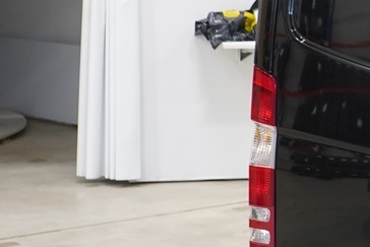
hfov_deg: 14.6
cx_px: 579
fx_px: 1326
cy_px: 55
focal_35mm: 129
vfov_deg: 10.6
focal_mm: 29
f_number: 3.5
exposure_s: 1/40
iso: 1250
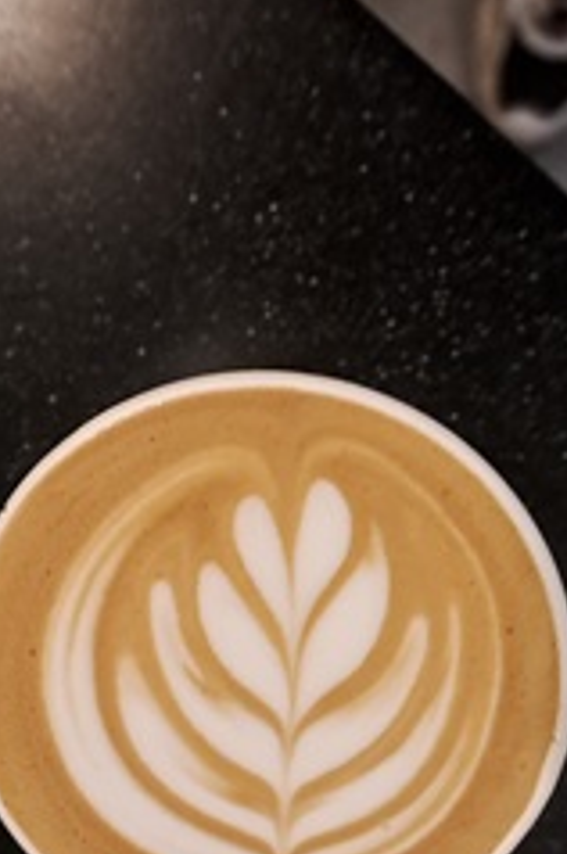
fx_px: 1185
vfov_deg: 39.0
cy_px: 601
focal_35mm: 50
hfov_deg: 26.9
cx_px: 307
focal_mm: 4.65
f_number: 1.8
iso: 640
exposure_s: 1/10
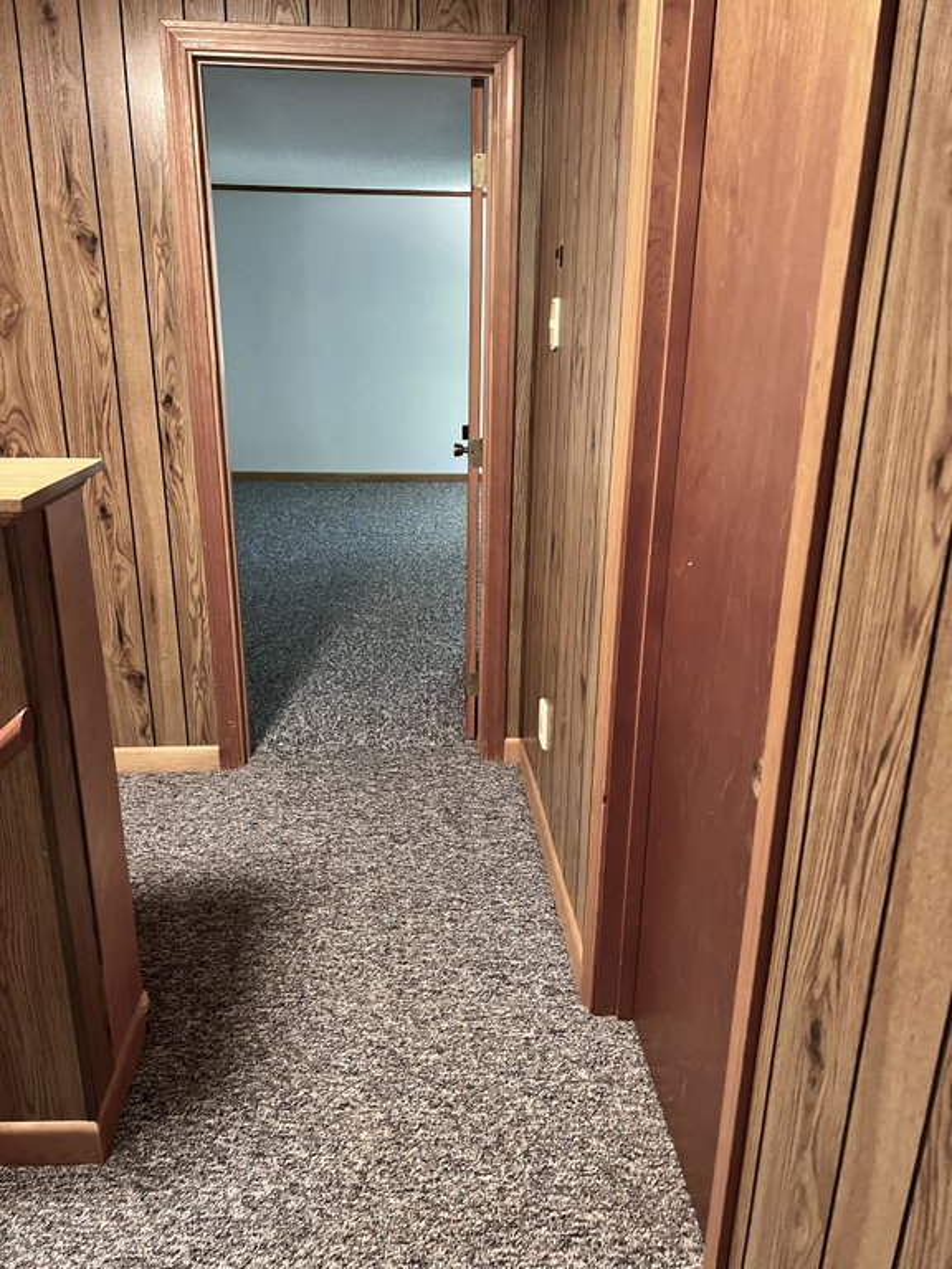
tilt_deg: -18.7
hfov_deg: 53.1
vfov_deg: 67.3
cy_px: 634
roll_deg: +0.0
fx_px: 953
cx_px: 476
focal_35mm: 26
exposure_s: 1/40
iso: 500
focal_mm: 5.7
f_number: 1.5
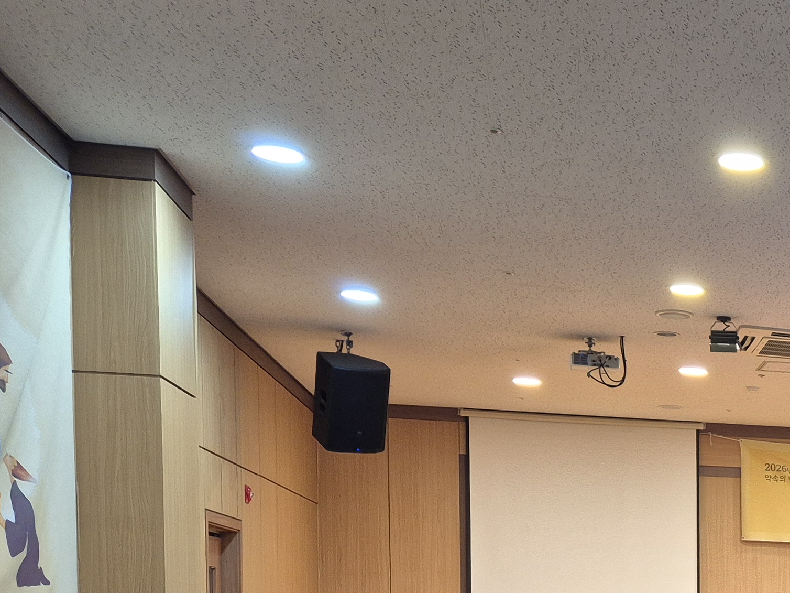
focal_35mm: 61
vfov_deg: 22.2
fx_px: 1392
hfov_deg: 27.1
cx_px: 999
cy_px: 709
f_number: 1.8
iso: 400
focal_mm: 5.4
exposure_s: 1/120
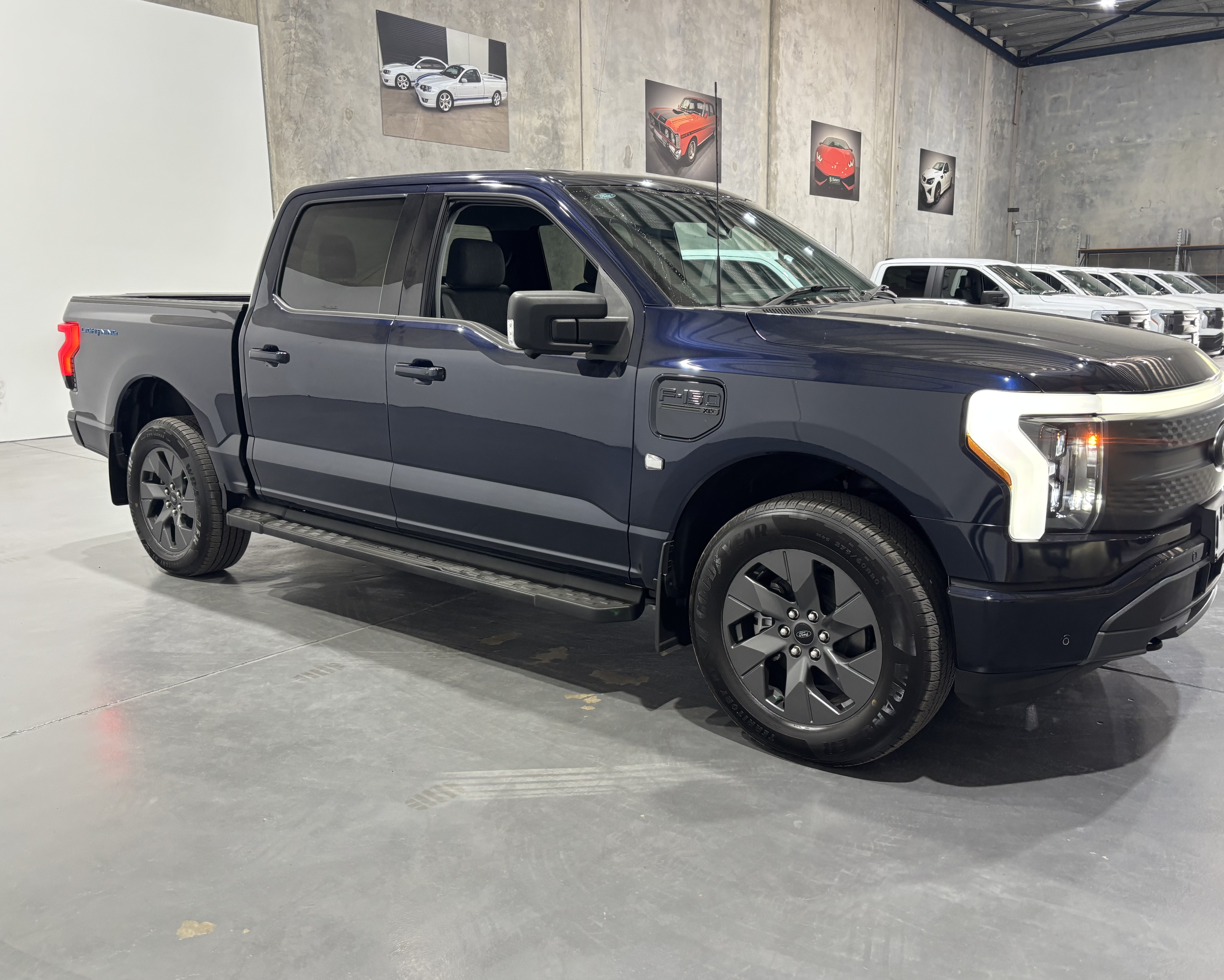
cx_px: 650
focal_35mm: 28
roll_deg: -3.1
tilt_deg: -8.6
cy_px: 491
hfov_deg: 62.2
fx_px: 1014
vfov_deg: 51.5
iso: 160
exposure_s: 1/50
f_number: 1.6
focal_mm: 5.96
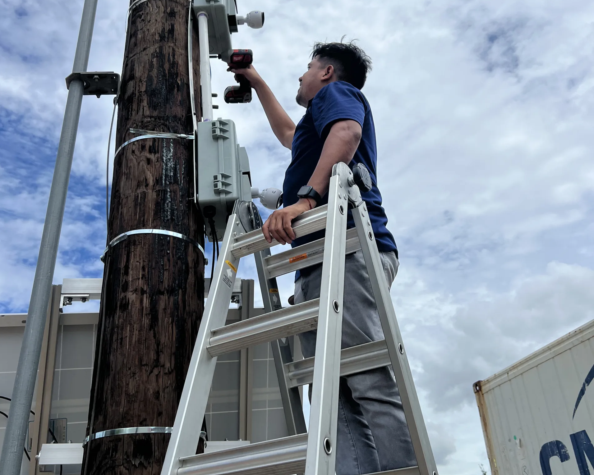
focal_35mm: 34
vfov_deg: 43.0
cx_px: 296
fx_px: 598
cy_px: 180
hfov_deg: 52.8
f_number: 1.5
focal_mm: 5.7
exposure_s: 1/8696
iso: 50
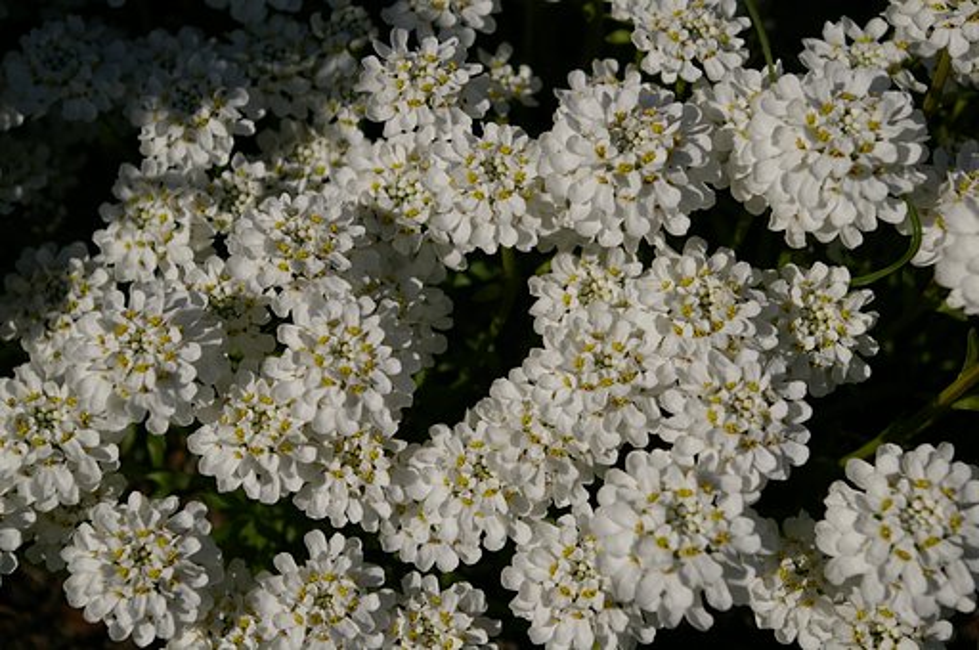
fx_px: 2037
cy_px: 325
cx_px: 490
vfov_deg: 18.1
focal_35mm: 75
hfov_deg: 27.0
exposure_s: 1/750
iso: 200
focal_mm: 50
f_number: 8
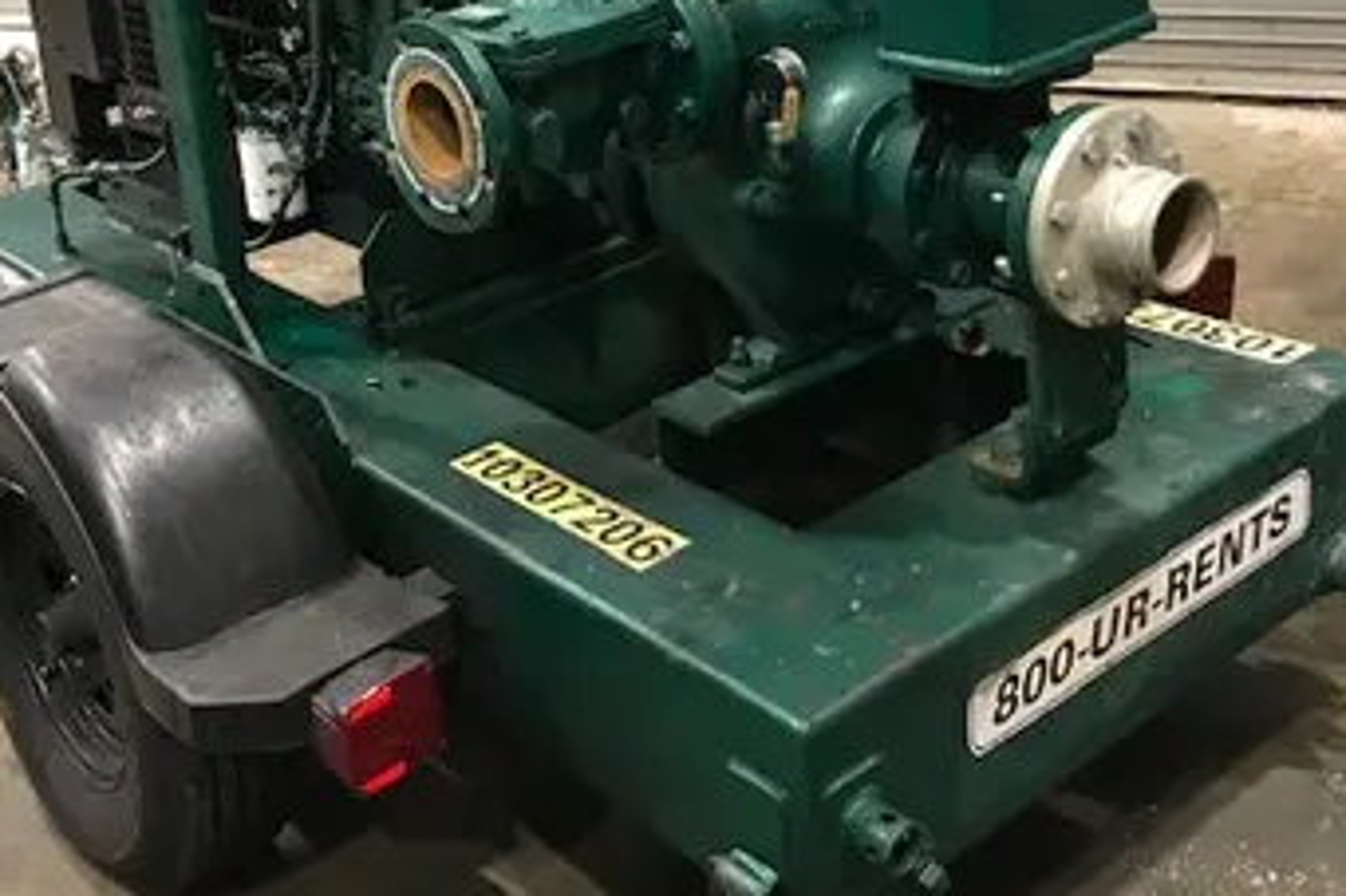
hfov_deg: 41.6
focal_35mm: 47
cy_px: 132
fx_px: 1756
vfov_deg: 27.8
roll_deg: +8.2
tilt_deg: -13.7
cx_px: 505
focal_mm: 3.99
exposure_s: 1/13
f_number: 1.8
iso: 100
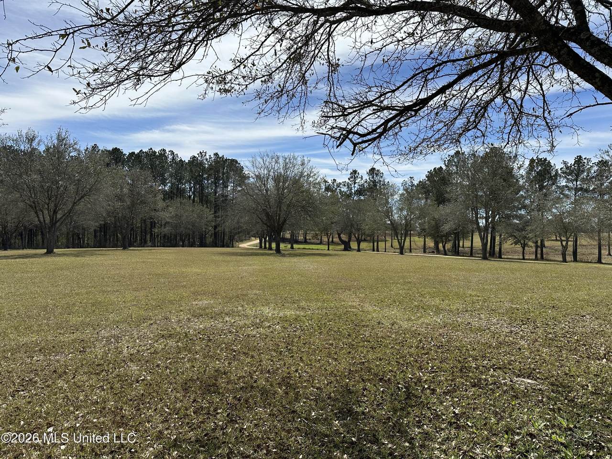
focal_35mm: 24
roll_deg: -0.5
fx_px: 424
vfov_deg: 56.8
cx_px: 306
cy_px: 230
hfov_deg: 71.6
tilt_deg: +0.9
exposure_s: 1/5848
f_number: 1.78
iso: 80
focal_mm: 6.86
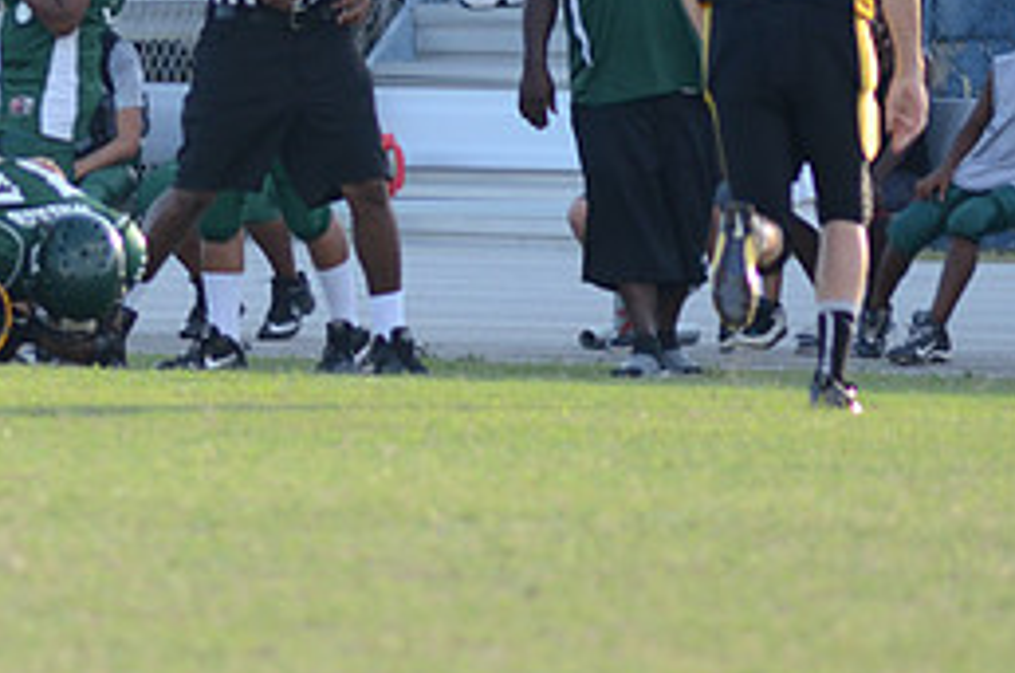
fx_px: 22767
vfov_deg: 1.7
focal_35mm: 809
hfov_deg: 2.6
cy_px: 260
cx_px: 4
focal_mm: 240
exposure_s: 1/500
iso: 640
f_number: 5.6
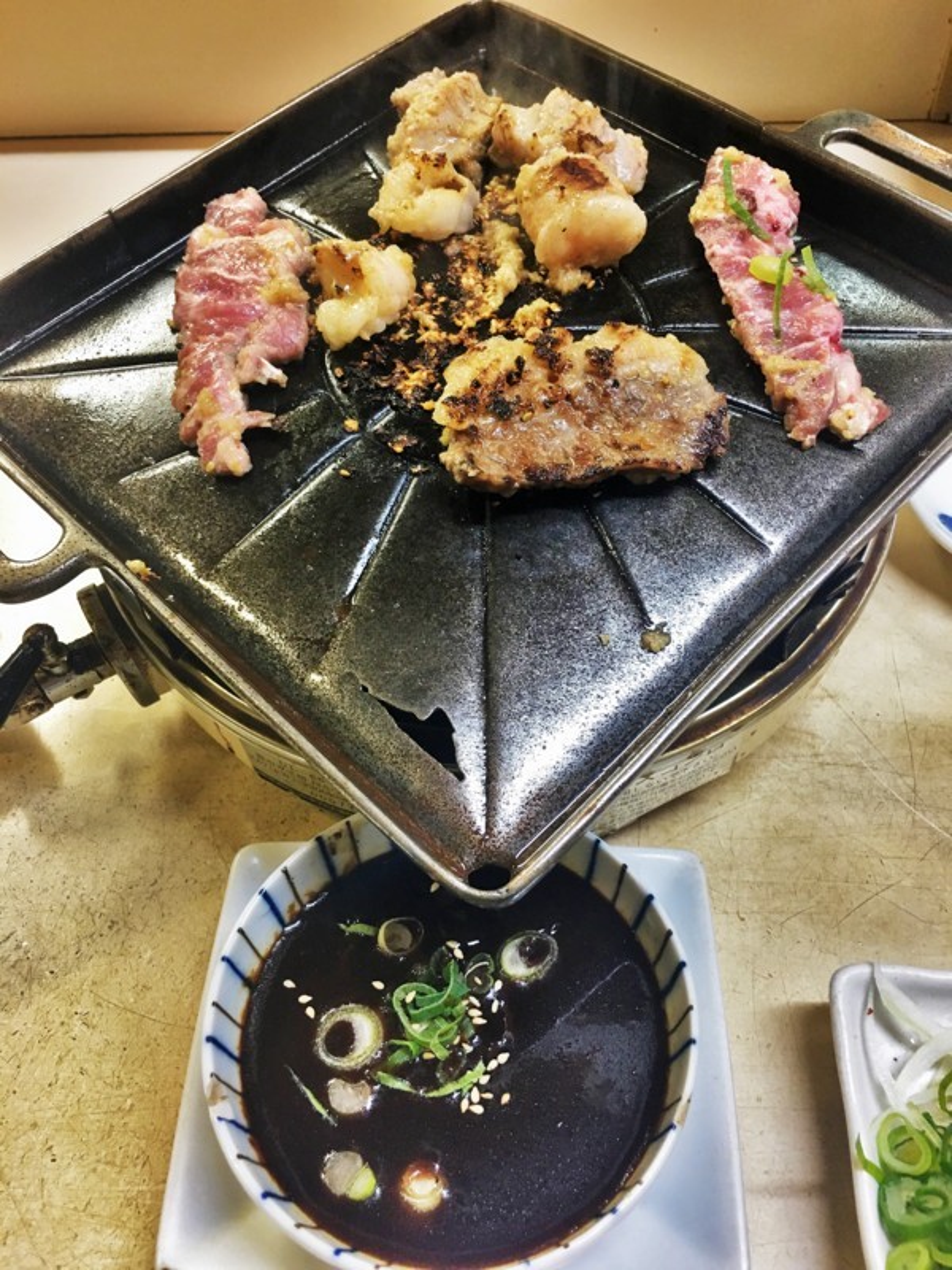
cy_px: 635
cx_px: 476
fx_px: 1063
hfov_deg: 48.2
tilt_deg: -47.6
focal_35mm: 29
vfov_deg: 61.7
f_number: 2.2
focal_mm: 4.15
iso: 50
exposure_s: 1/15
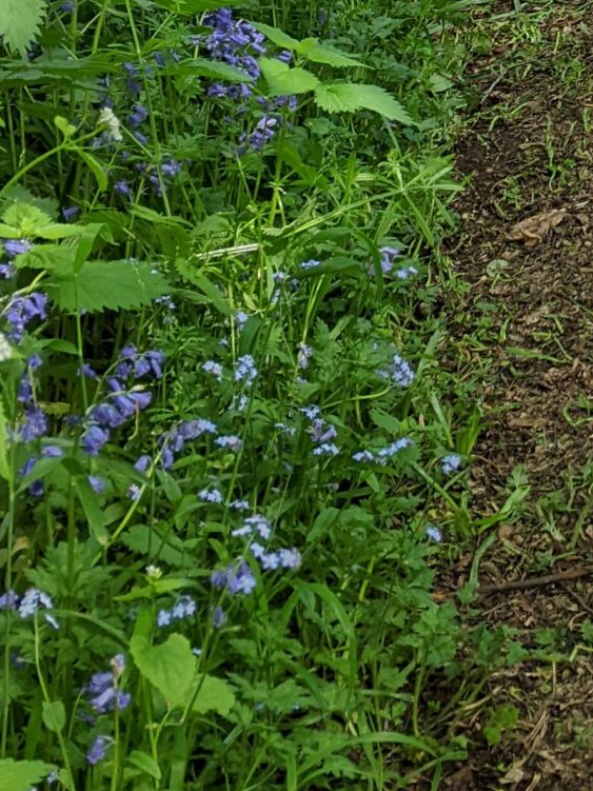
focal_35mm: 92
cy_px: 3
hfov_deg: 15.6
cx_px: 664
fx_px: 2102
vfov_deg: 20.6
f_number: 1.8
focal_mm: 4.44
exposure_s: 1/405
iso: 47
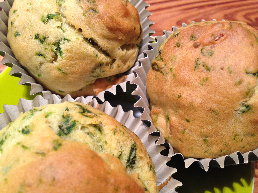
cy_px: 96
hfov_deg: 55.4
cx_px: 129
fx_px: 246
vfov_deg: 42.9
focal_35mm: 33
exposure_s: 1/20
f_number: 2.4
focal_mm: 4.12
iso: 125
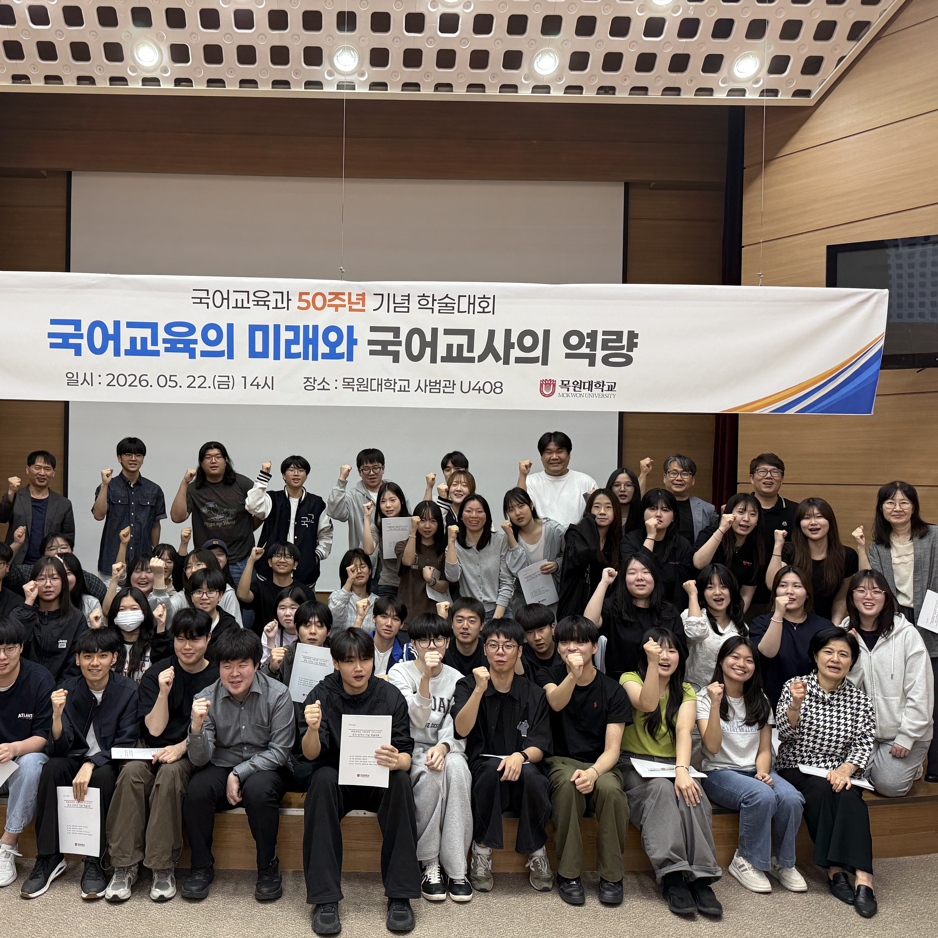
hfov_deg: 55.1
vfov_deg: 55.6
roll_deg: -0.9
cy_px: 479
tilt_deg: +0.8
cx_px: 359
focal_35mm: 29
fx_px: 889
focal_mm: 6.76
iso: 200
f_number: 1.78
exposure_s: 1/120
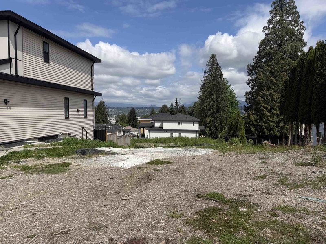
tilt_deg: -4.2
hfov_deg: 71.6
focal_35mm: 24
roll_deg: -0.7
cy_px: 122
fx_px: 226
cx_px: 163
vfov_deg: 56.8
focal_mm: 6.76
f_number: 1.78
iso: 80
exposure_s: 1/8130
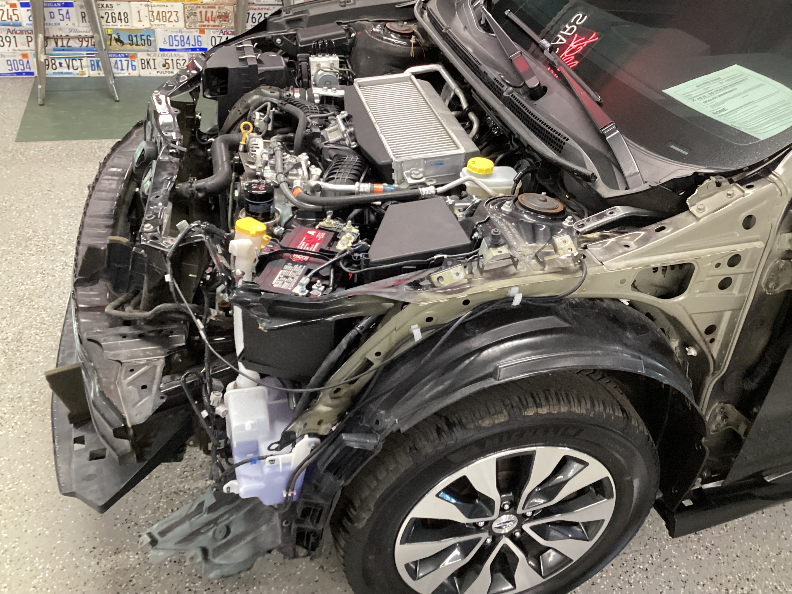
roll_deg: -5.3
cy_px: 297
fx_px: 709
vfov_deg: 45.4
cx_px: 396
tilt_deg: -35.7
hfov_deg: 58.4
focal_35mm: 31
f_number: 2.4
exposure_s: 1/33
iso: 400
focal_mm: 3.3
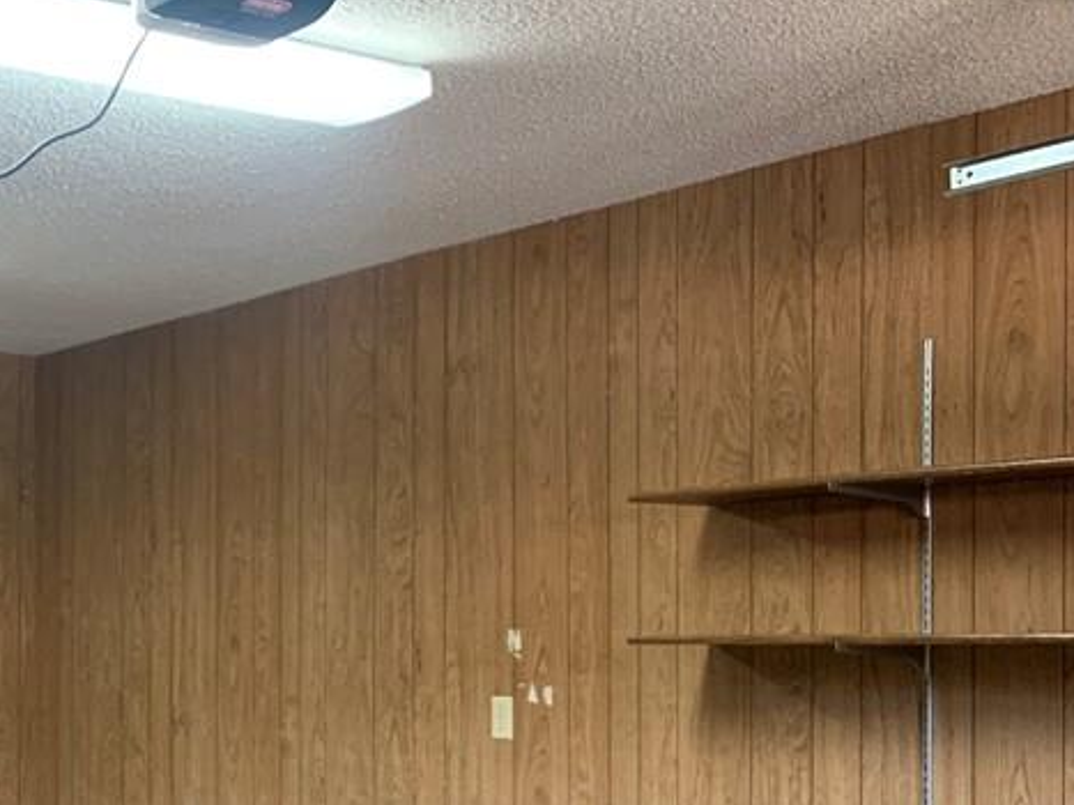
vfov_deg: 25.1
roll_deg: +0.7
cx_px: -57
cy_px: 685
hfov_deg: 30.8
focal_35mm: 57
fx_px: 1768
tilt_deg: -1.5
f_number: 1.8
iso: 250
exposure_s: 1/60
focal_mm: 4.25
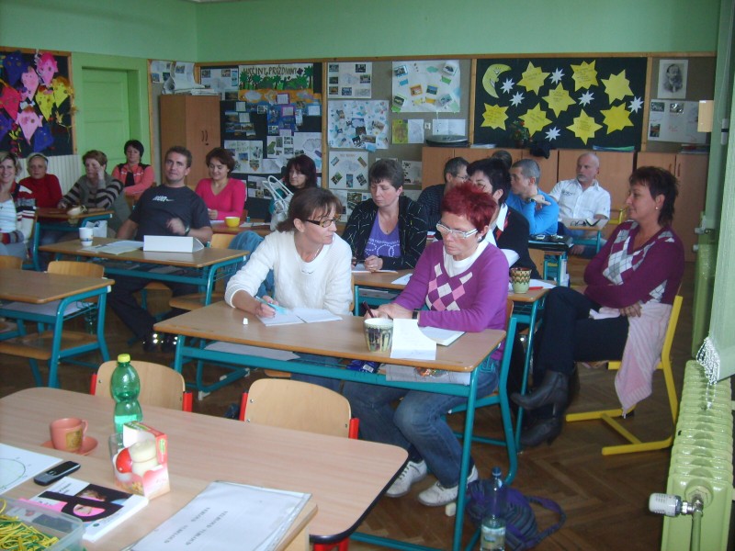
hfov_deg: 52.6
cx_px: 368
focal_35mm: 35
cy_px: 276
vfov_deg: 40.7
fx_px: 743
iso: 133
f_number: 2.8
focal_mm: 5.8
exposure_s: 1/45
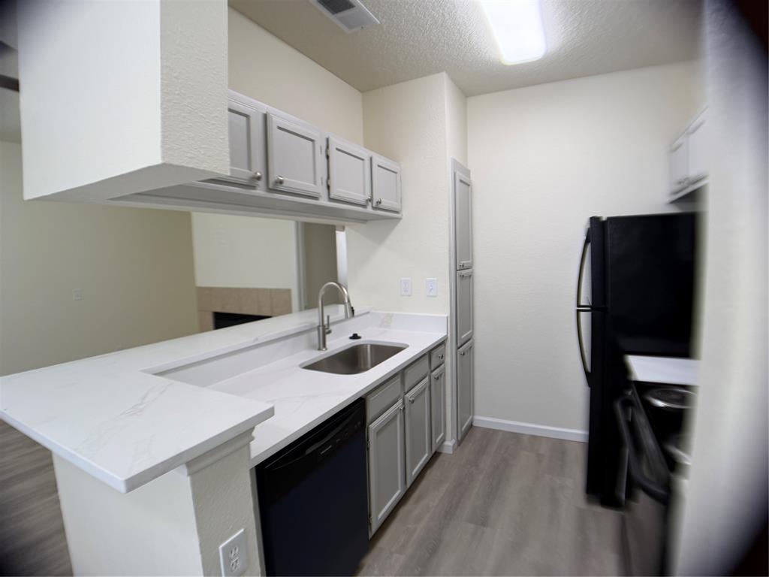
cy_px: 288
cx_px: 384
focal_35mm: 24
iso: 100
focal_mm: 6.76
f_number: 1.78
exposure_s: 1/120
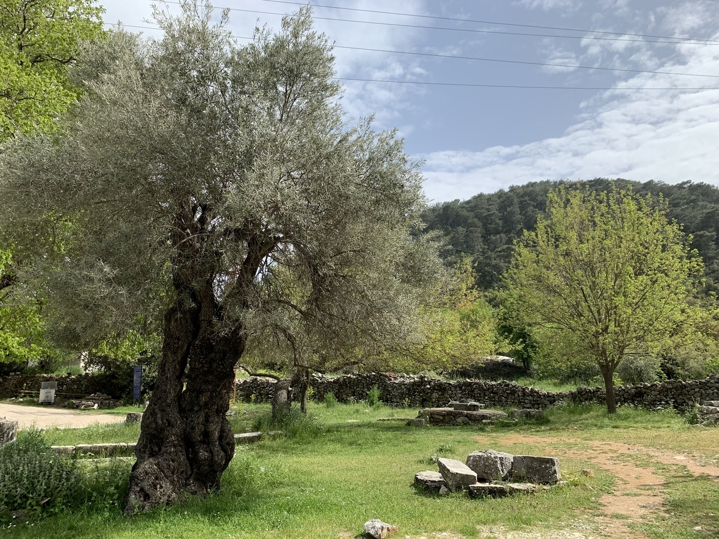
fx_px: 540
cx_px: 360
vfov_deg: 53.1
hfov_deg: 67.3
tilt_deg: +13.5
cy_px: 270
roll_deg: -1.0
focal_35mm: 26
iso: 25
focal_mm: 4.25
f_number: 1.8
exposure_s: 1/2033
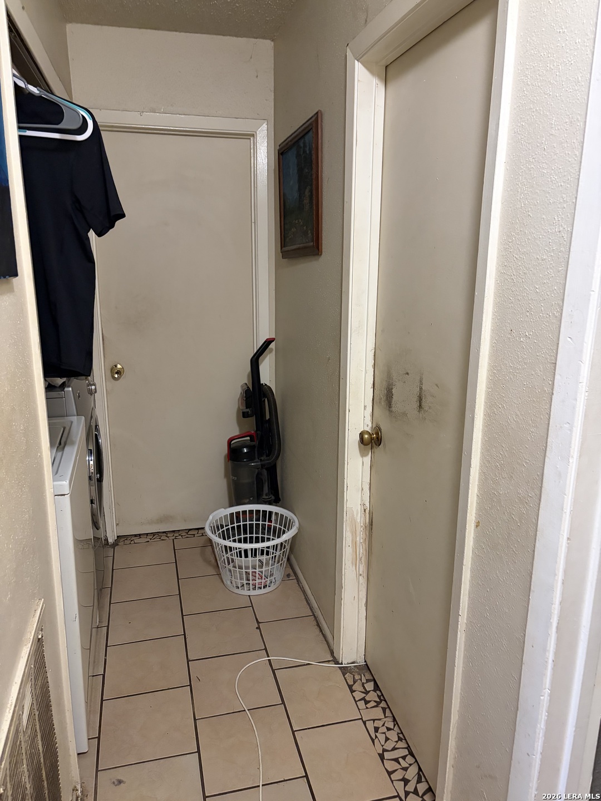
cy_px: 400
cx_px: 300
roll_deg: -0.3
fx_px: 602
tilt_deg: -15.4
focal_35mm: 26
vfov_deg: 67.3
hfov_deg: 53.1
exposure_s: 1/60
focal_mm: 5.96
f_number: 1.6
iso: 500
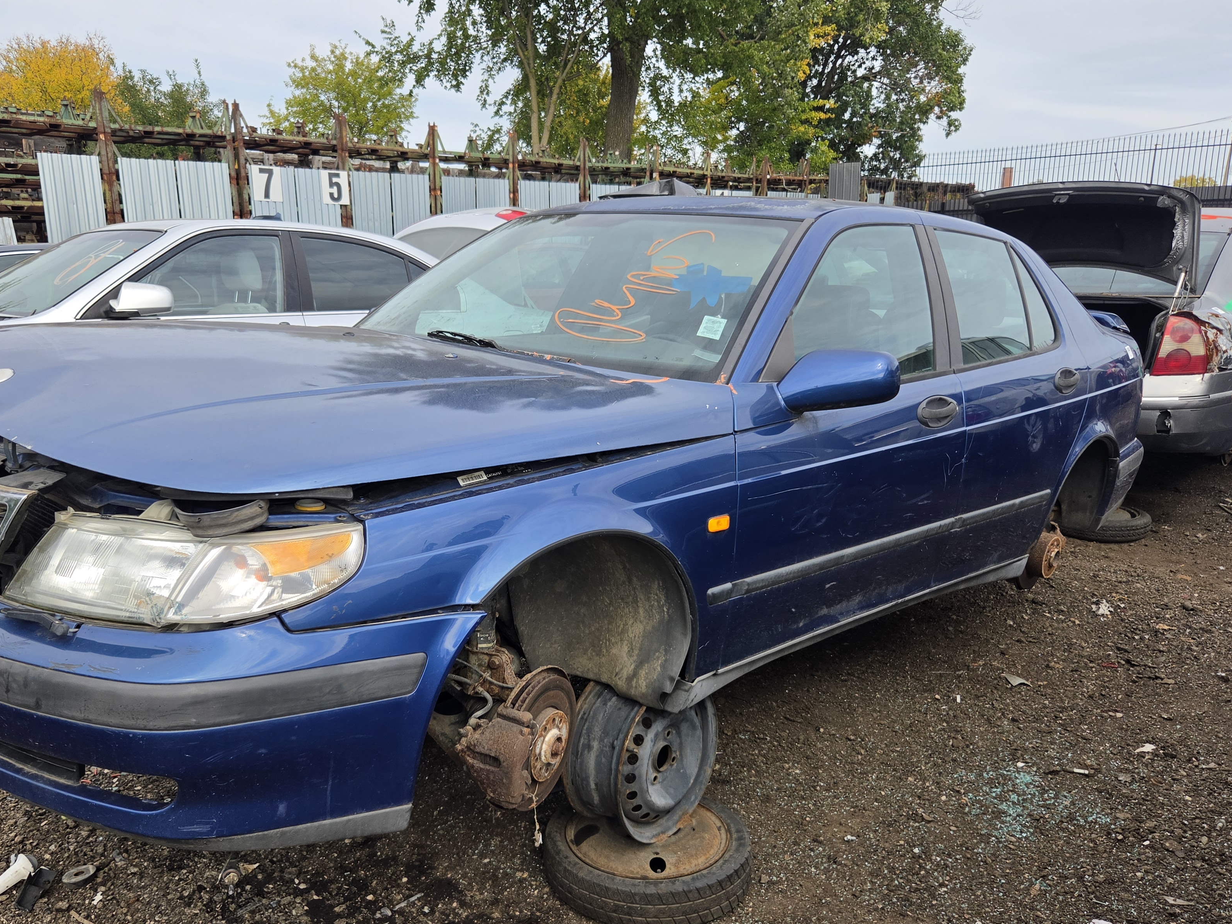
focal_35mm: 29
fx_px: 1032
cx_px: 539
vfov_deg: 48.1
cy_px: 523
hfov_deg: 61.5
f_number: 1.8
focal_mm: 5.4
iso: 80
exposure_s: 1/2723
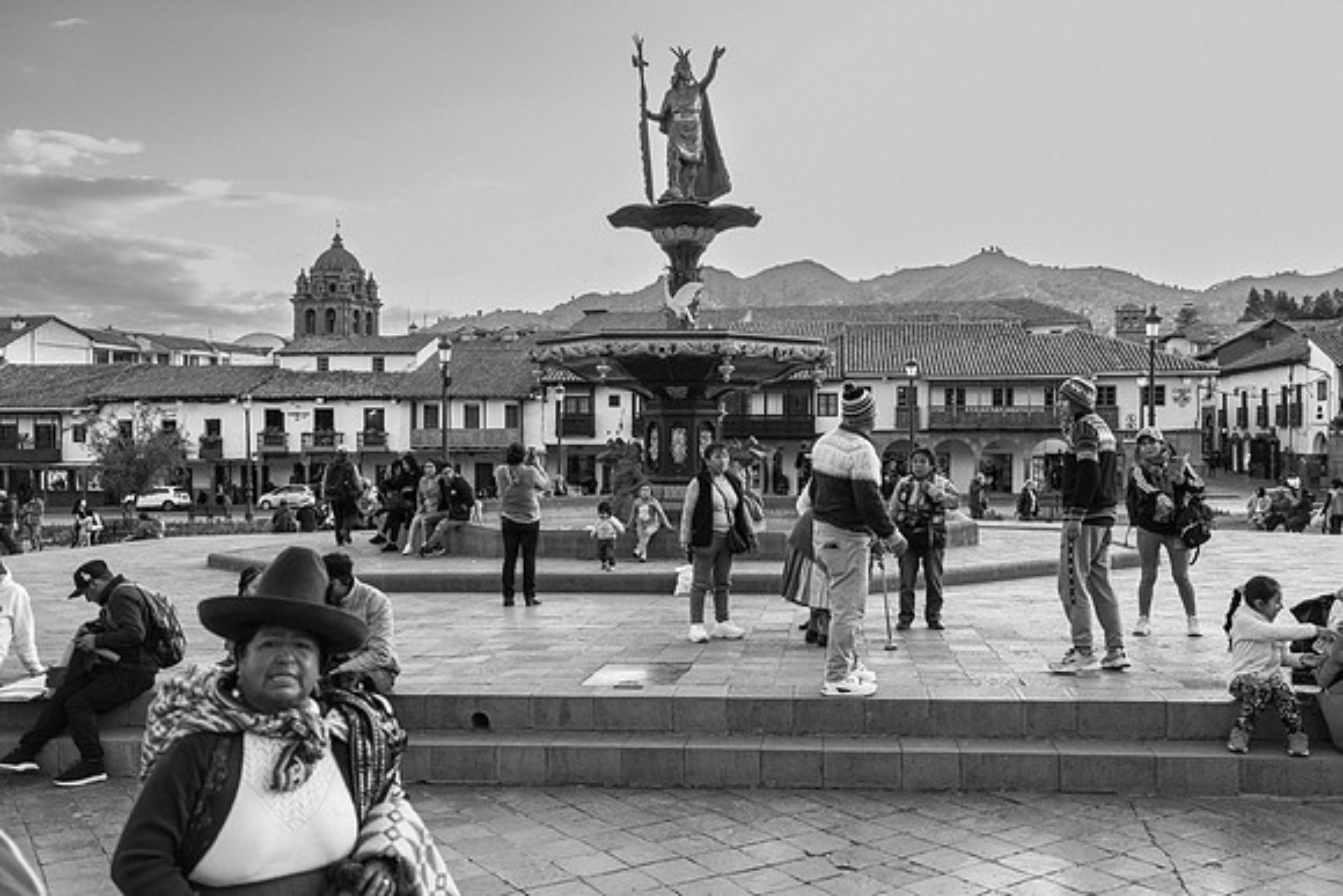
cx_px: 690
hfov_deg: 62.2
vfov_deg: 43.9
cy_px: 436
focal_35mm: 30
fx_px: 1112
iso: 320
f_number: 2.8
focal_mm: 19.6
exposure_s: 1/250
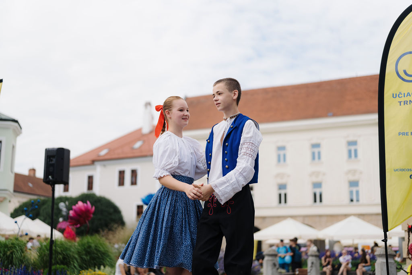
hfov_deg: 39.6
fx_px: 572
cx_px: 206
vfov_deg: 27.0
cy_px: 138
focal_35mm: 50
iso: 100
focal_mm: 50
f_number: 1.8
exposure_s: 1/5000
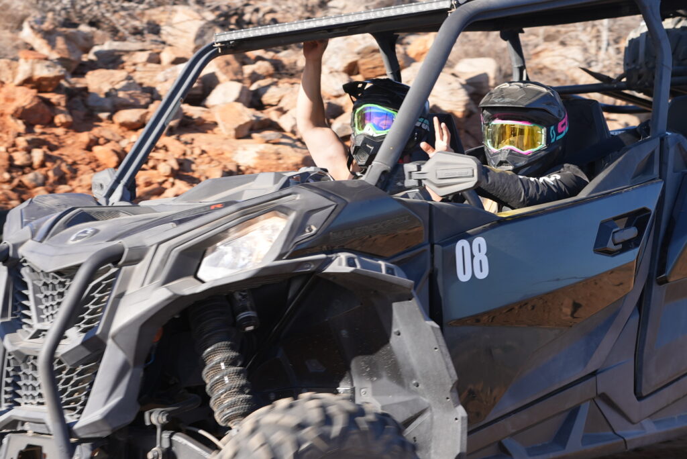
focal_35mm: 75
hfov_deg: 27.0
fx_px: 1432
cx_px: 344
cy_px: 230
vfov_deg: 18.2
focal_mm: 50
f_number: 4.5
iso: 80
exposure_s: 1/250
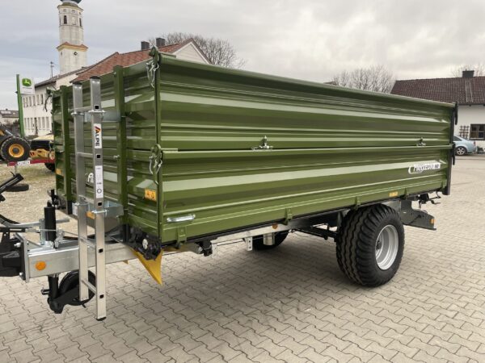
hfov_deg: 67.3
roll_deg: -0.8
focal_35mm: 26
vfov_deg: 53.1
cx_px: 242
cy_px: 182
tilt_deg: -8.3
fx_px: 364
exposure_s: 1/121
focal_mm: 4.2
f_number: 1.6
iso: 50
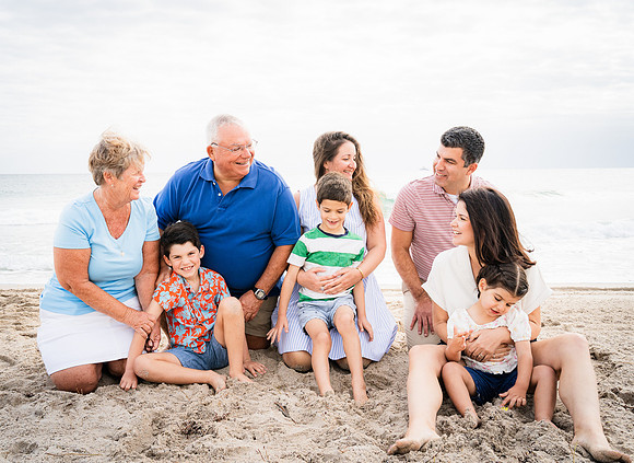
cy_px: 231
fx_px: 620
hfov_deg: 54.1
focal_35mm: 34
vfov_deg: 40.9
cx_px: 289
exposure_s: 1/320
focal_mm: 31
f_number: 8
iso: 400
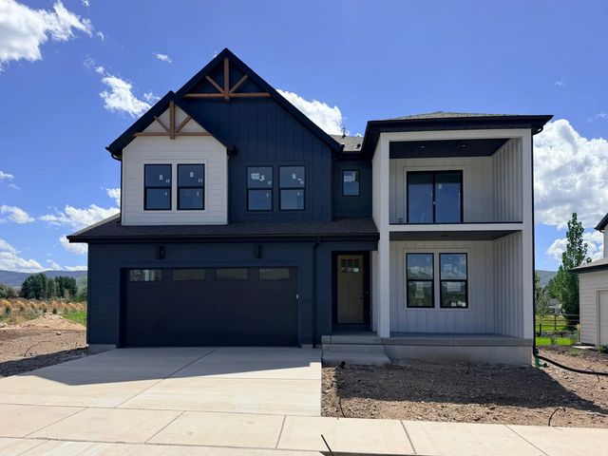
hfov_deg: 71.6
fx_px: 422
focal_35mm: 24
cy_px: 228
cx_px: 304
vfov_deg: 56.8
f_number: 1.78
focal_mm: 6.76
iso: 100
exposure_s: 1/7353
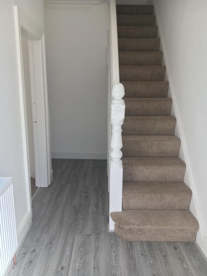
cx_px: 104
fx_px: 231
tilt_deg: -13.8
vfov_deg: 61.7
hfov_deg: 48.2
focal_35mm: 29
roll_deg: -0.2
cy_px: 138
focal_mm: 4.15
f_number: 2.2
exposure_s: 1/167
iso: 25
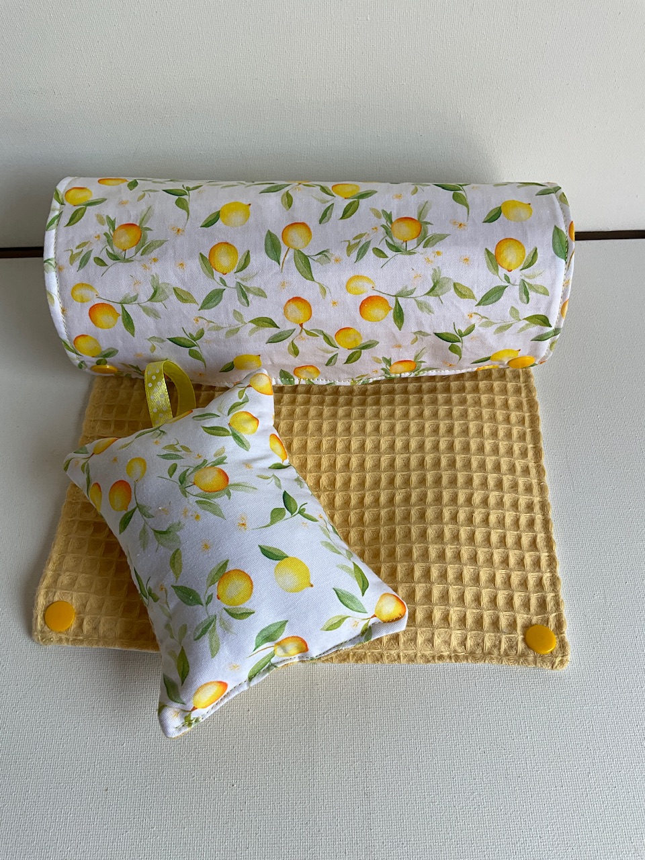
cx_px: 322
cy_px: 430
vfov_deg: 61.7
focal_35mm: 29
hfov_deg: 48.2
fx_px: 720
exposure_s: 1/178
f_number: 1.8
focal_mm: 3
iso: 20
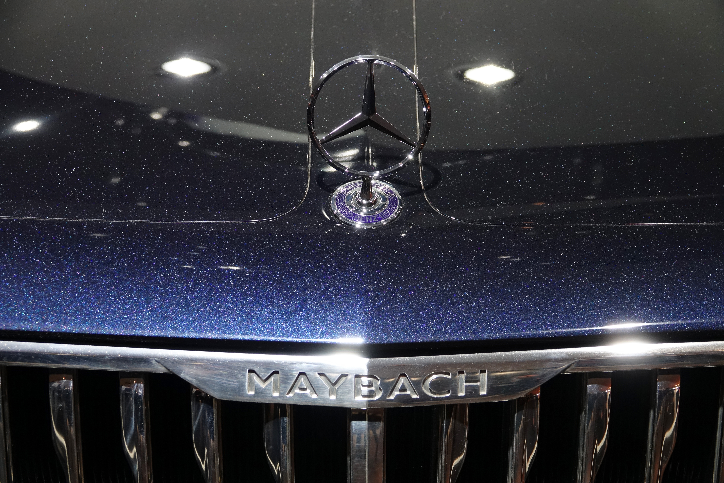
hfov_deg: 19.1
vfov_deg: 12.8
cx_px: 362
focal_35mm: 107
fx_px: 2152
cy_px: 242
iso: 640
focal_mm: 39.42
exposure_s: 1/125
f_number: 4
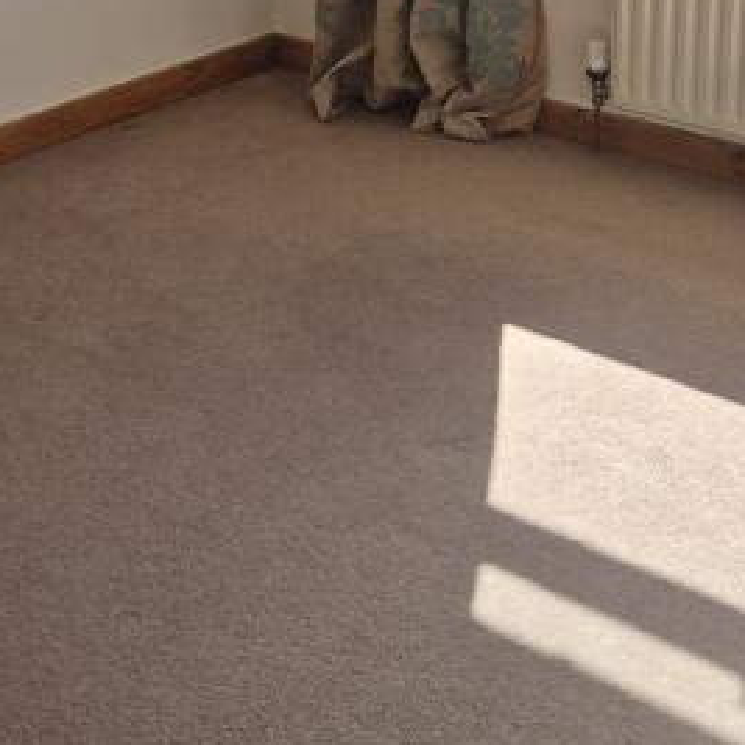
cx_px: 399
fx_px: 1899
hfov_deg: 22.2
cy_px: 56
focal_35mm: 78
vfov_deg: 21.6
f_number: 1.8
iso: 25
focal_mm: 5.4
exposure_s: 1/550
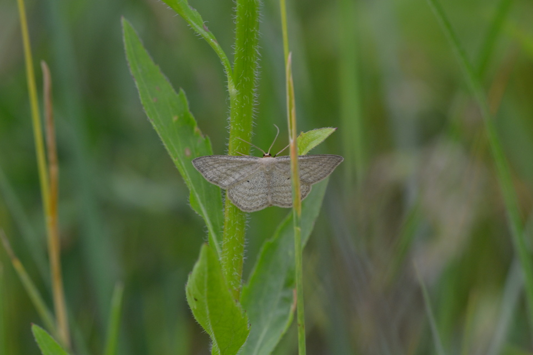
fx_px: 4108
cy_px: 178
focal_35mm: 278
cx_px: 266
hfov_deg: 7.4
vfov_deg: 5.0
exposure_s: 1/200
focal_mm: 185
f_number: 8
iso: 400
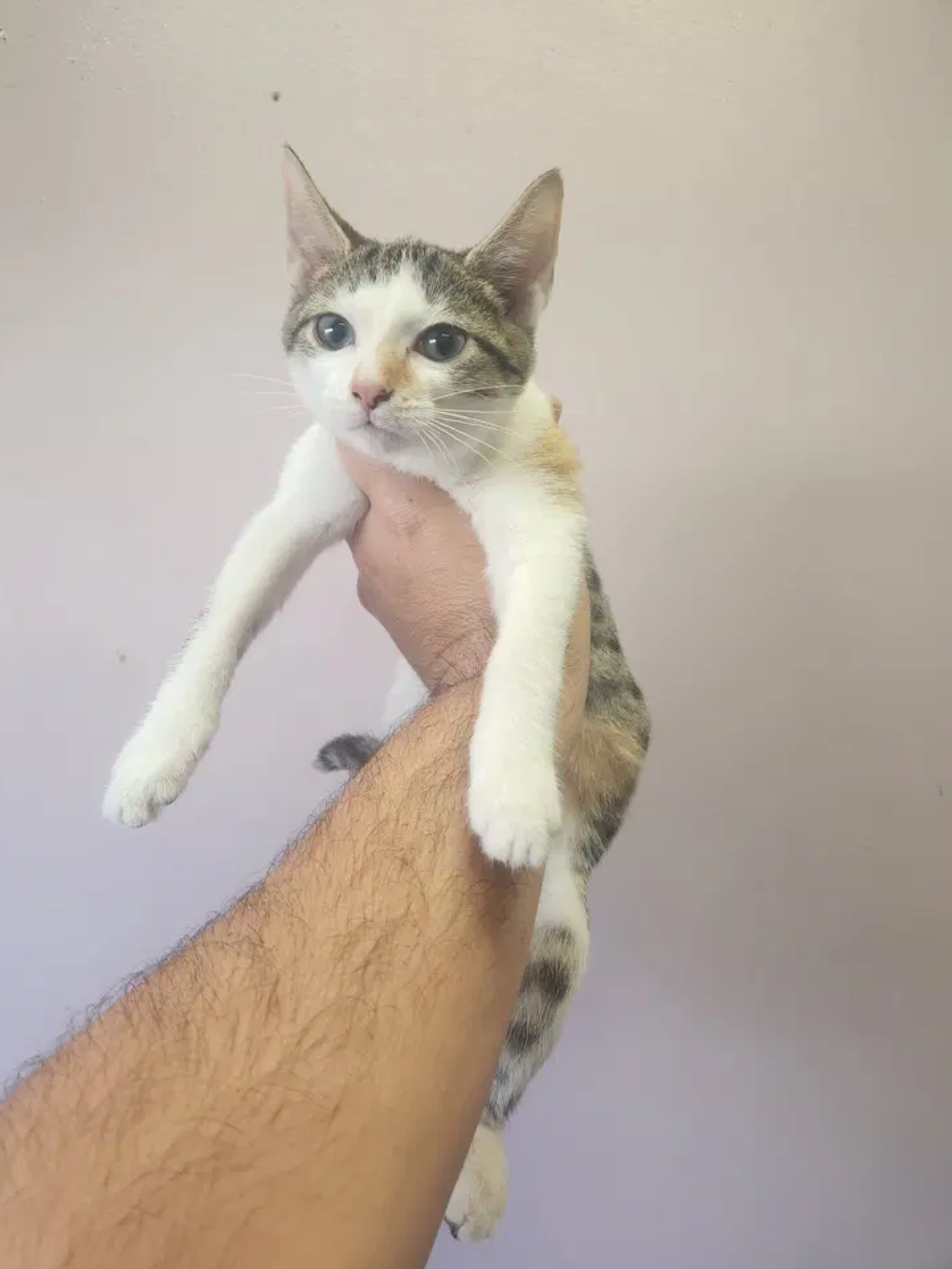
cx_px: 457
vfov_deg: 71.6
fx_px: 880
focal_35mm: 24
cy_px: 632
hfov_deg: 56.8
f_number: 1.8
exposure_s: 1/120
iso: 100
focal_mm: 5.4
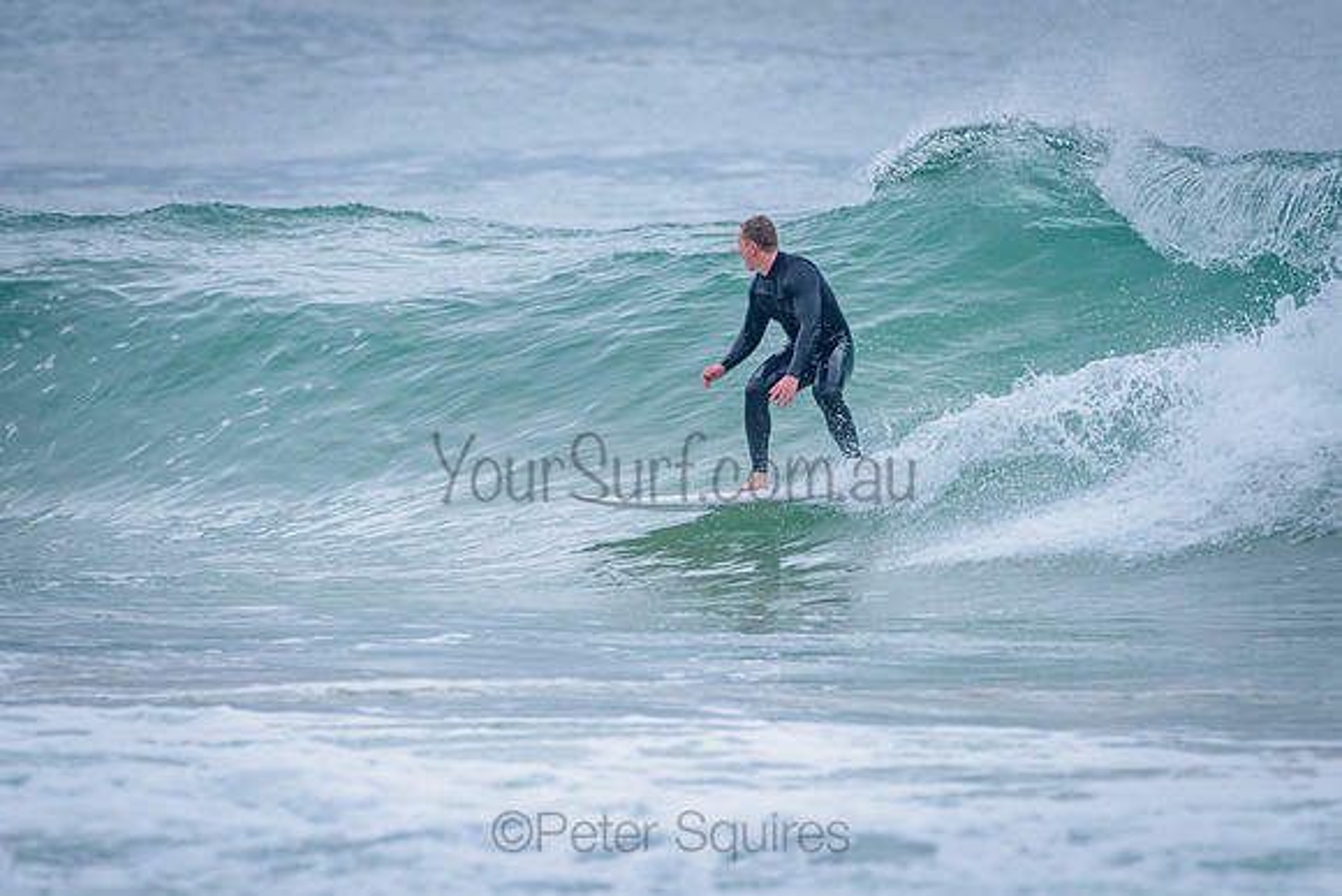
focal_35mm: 613
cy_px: 435
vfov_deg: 2.2
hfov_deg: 3.4
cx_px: 675
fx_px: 22852
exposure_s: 1/2000
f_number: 6.3
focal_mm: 500
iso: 800
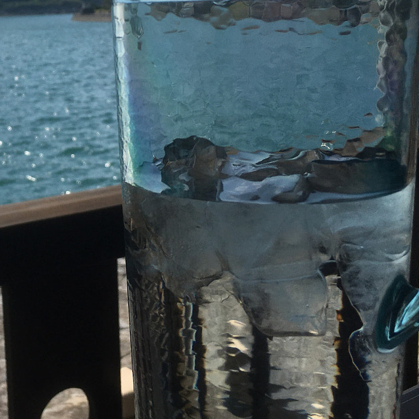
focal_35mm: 59
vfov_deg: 28.8
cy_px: 124
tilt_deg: -8.8
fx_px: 808
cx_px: 44
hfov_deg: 28.0
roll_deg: +2.1
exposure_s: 1/2653
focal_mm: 4.15
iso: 25
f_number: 2.2
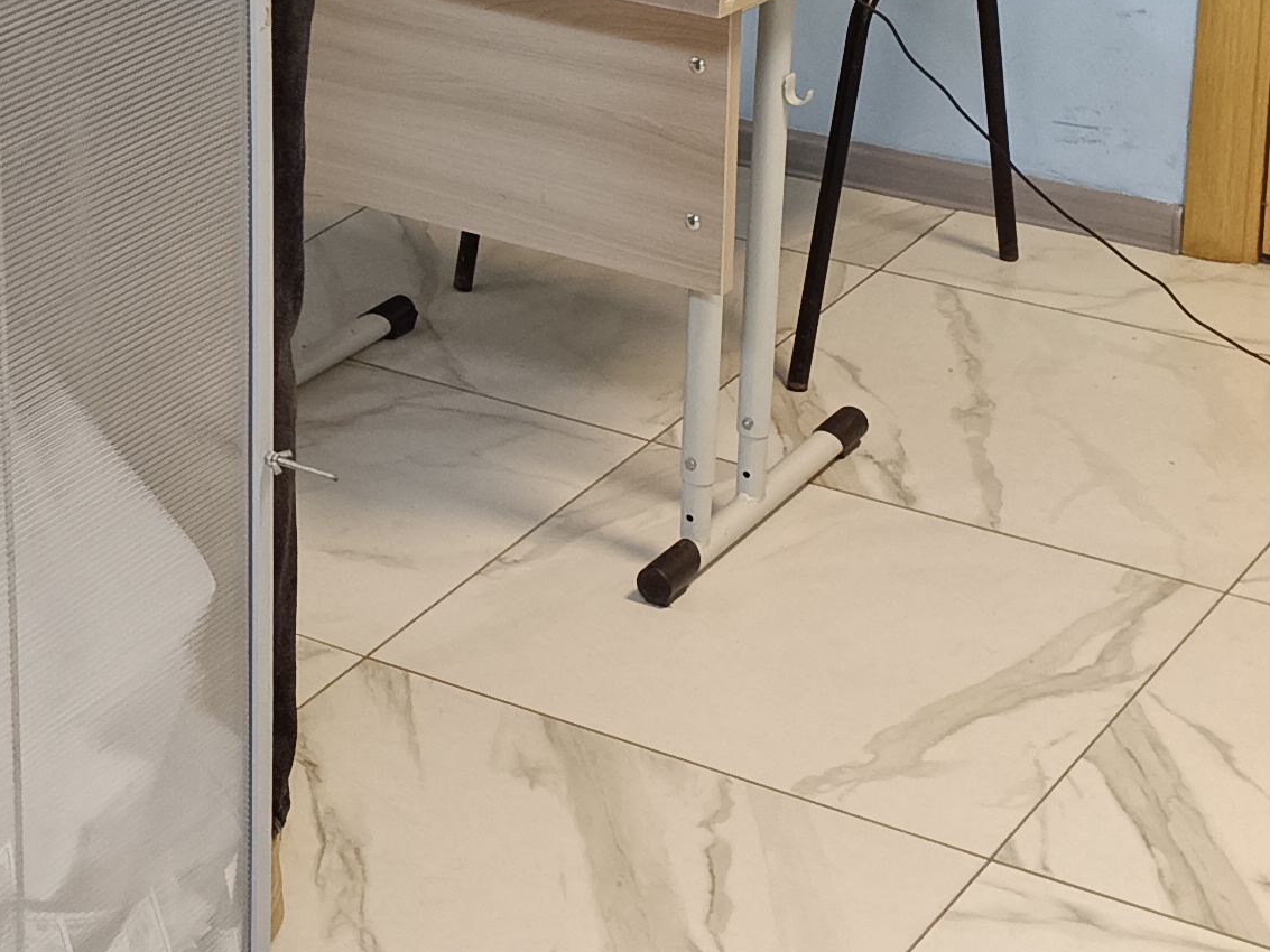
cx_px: -204
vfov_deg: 15.2
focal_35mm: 94
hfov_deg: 19.8
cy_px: -172
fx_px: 3449
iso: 566
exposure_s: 1/101
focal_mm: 4.94
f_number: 1.5
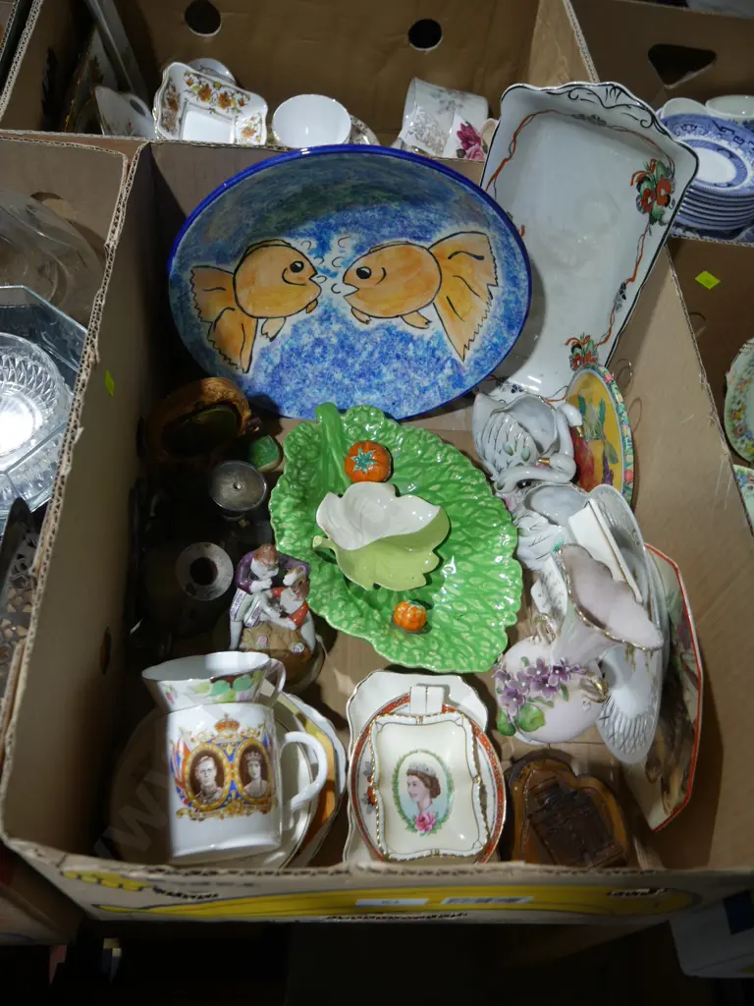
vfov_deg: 63.4
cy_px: 503
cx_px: 377
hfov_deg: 49.7
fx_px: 813
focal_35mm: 28
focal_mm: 14
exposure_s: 1/60
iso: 250
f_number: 3.5
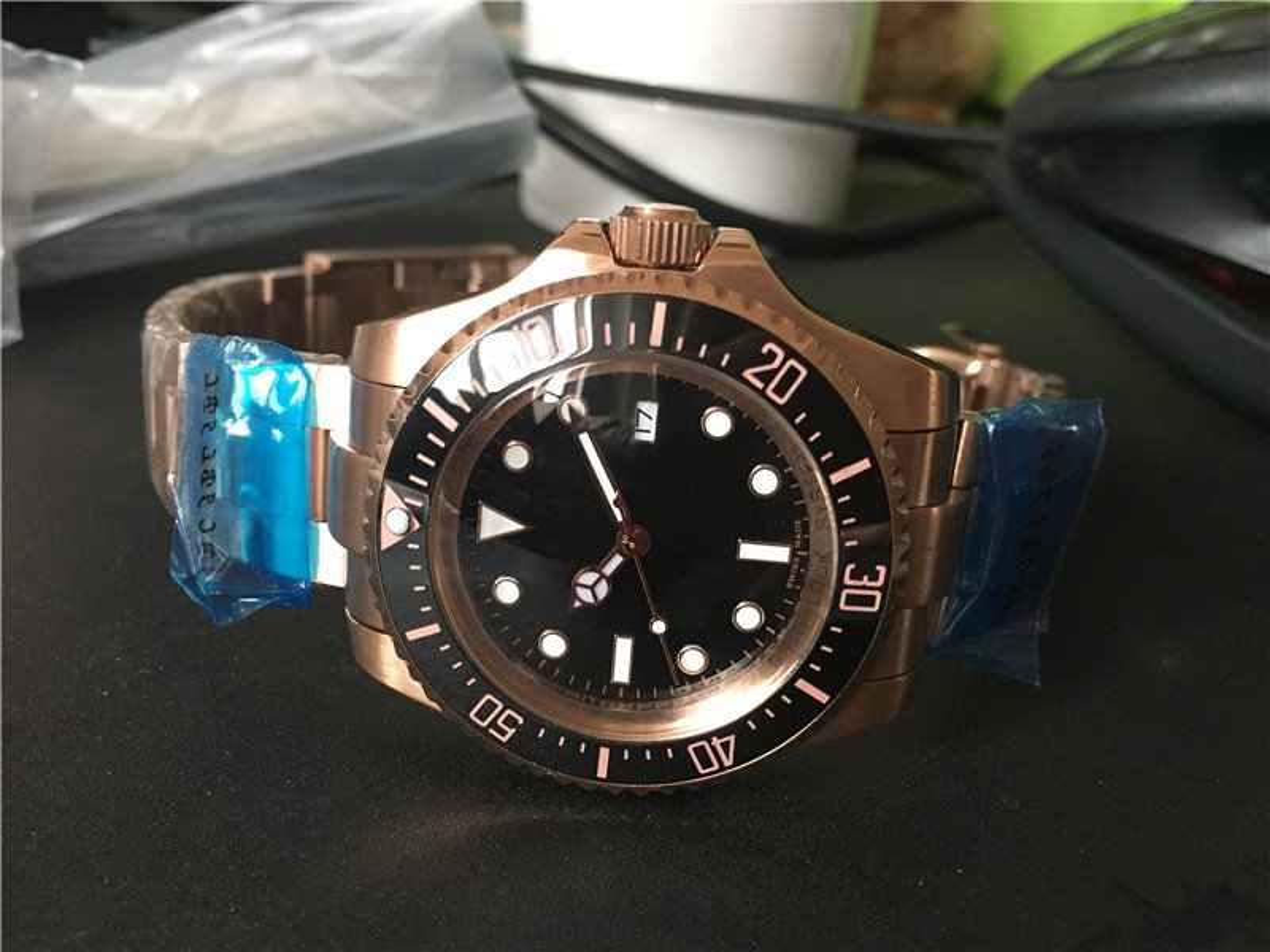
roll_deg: -4.0
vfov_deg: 48.2
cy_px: 476
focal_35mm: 29
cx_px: 635
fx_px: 1064
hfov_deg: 61.7
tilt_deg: -26.6
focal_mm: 4.15
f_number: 2.2
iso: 200
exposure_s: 1/25
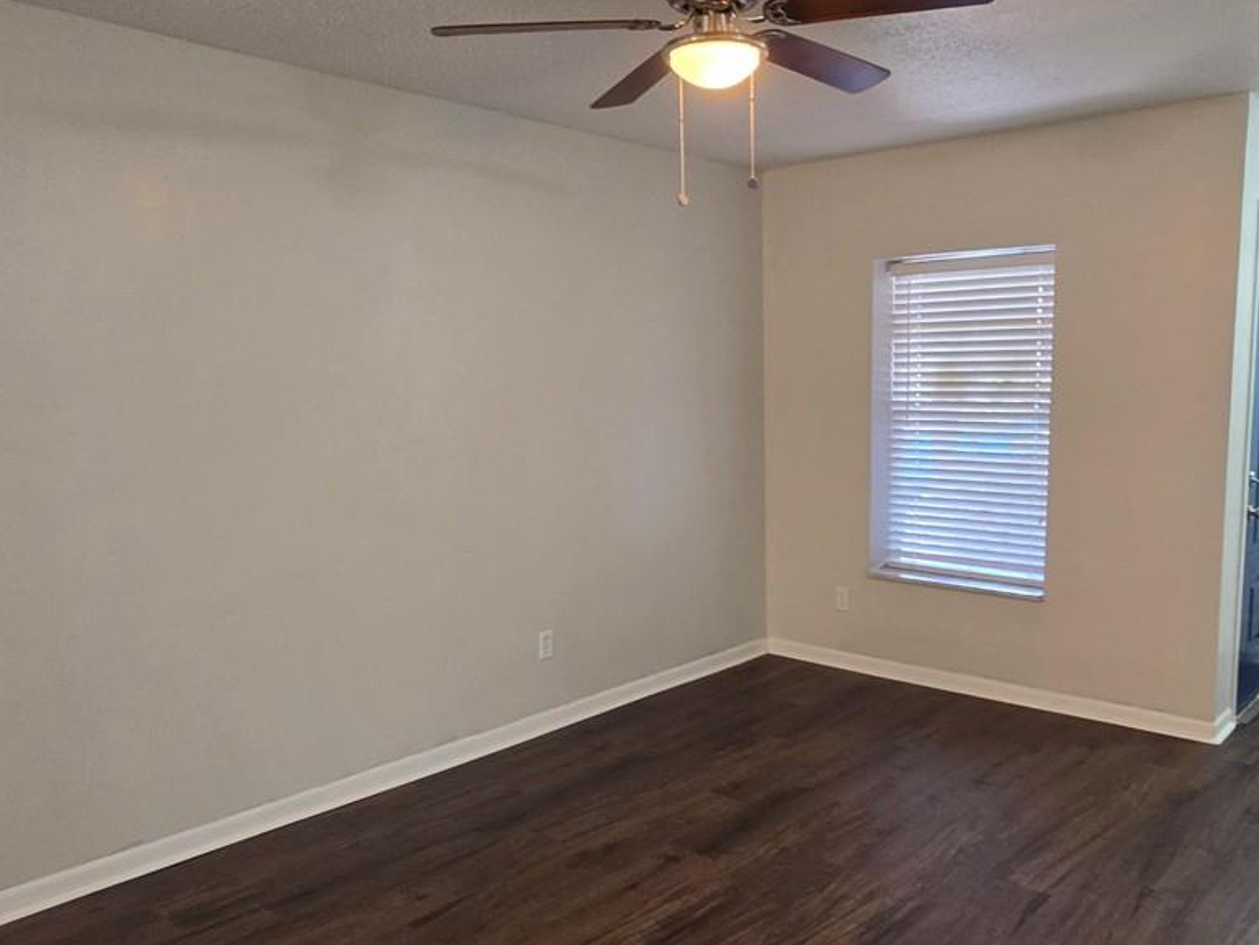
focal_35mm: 27
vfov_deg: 51.3
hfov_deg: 64.9
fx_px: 982
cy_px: 518
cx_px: 736
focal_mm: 2.2
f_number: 1.9
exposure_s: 1/60
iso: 250
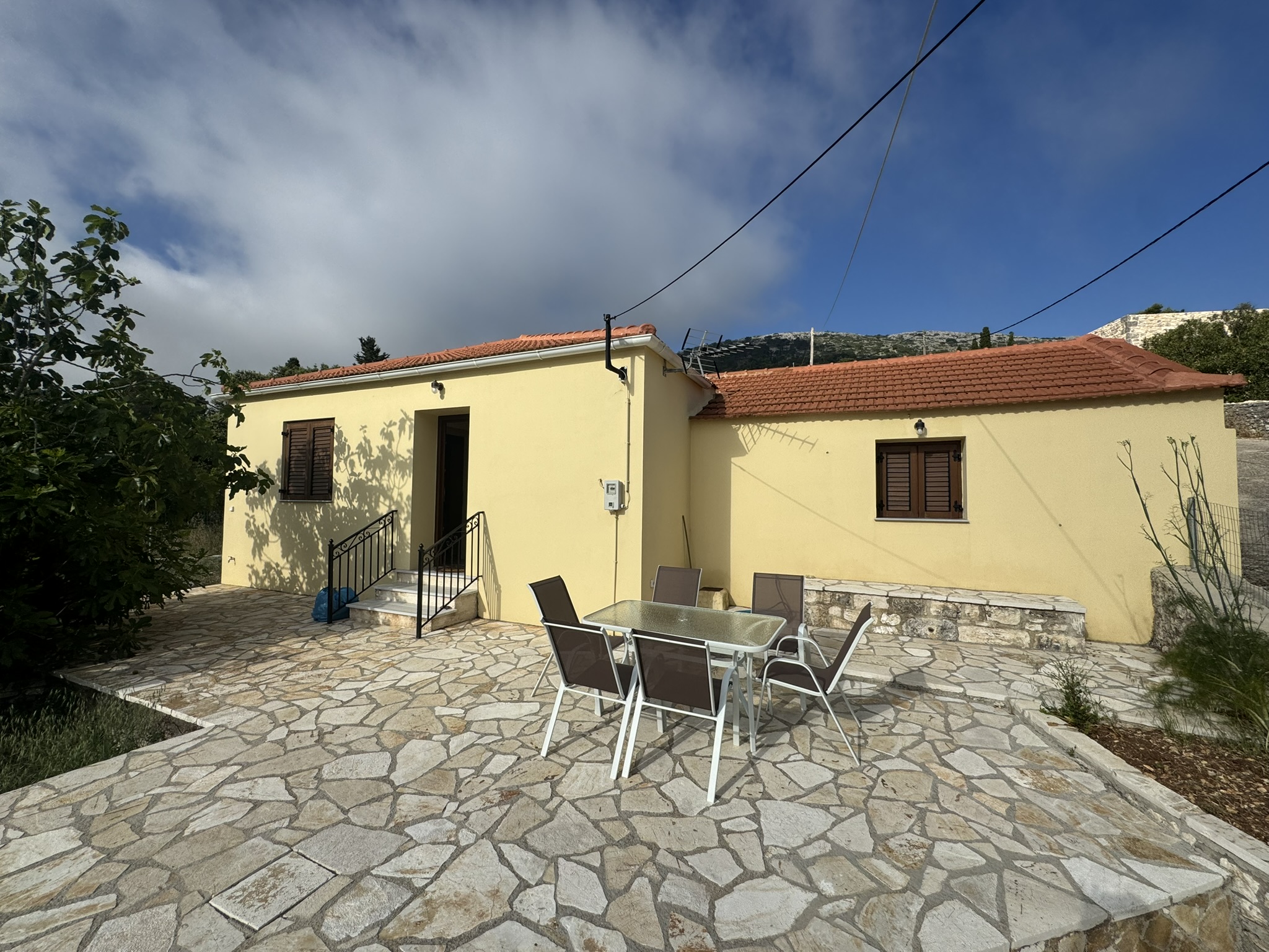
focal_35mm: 14
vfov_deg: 85.7
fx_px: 513
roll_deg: -1.0
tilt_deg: +3.8
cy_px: 476
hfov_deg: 102.1
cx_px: 634
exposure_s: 1/4132
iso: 40
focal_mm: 2.22
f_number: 2.2
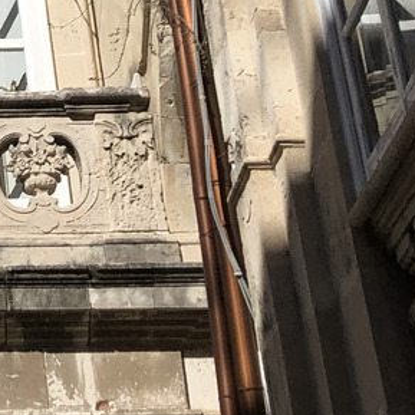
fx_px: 1858
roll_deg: -0.2
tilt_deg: +30.7
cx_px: -359
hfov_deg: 11.7
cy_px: -119
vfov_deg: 12.4
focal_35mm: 137
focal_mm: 4
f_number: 1.8
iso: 20
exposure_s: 1/4878
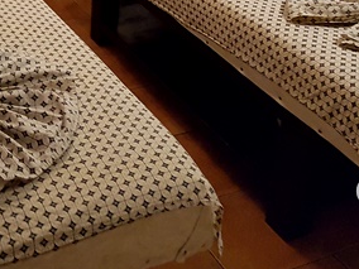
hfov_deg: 29.8
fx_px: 664
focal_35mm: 64
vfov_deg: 21.9
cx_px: 96
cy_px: -13
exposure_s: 1/10
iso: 400
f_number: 1.7
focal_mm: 4.2
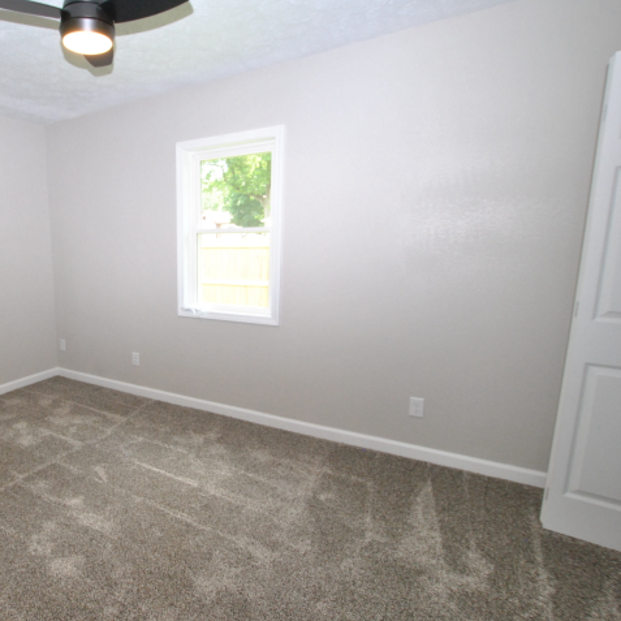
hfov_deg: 69.7
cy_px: 316
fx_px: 406
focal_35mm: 20
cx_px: 153
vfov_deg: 74.8
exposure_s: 1/60
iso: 800
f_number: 7.1
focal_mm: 10
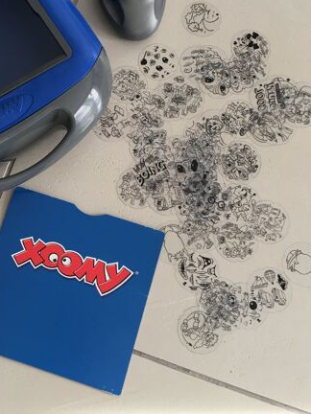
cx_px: 85
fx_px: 515
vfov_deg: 43.6
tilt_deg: -76.8
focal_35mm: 43
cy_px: 167
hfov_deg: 33.1
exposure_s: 1/33
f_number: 2.2
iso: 25
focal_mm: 4.15
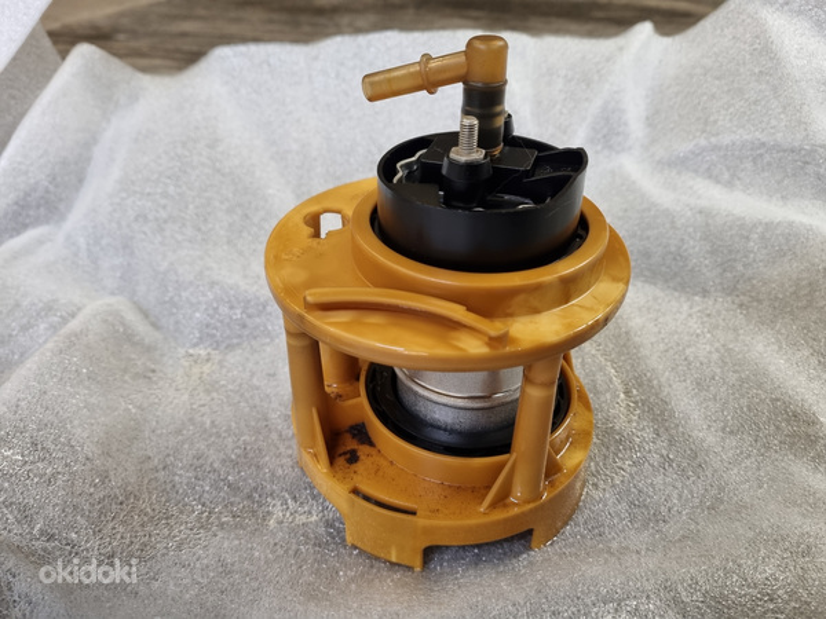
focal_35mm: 26
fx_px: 620
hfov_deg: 67.3
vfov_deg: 53.1
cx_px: 413
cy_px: 310
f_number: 1.8
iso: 320
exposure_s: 1/50
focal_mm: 5.4
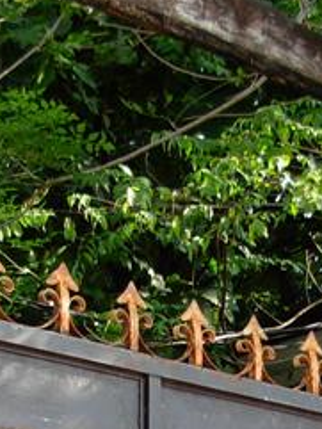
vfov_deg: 15.5
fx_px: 1499
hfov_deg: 12.3
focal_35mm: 121
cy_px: 557
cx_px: 187
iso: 79
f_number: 2.9
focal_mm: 6.3
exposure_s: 1/144
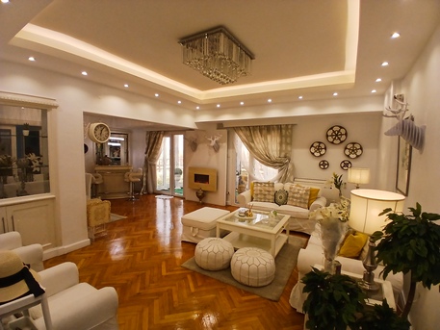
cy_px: 165
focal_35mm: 17
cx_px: 220
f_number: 2.2
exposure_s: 1/50
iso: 100
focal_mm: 1.4
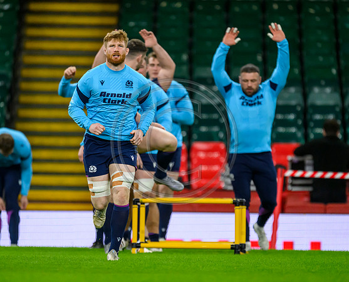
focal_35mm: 726
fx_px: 7526
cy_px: 151
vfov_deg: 2.1
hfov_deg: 2.7
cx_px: 160
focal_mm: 560
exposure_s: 1/2000
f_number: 4
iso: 5000
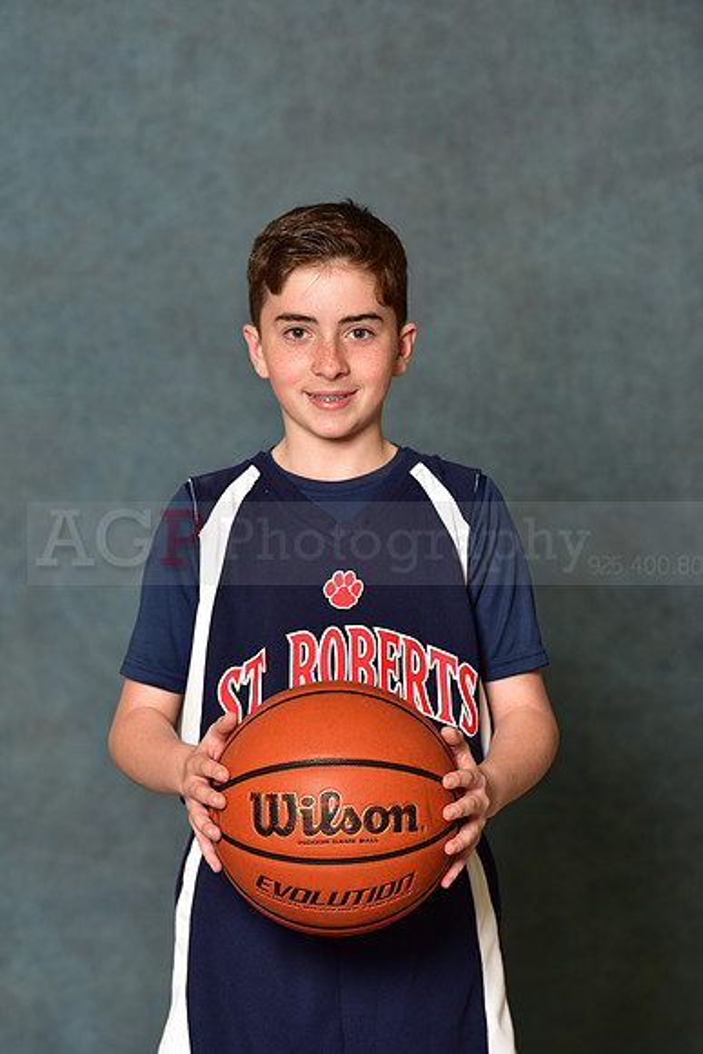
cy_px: 527
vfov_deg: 11.4
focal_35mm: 180
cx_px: 352
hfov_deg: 7.6
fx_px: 5269
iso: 320
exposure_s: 1/200
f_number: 4.5
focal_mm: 180
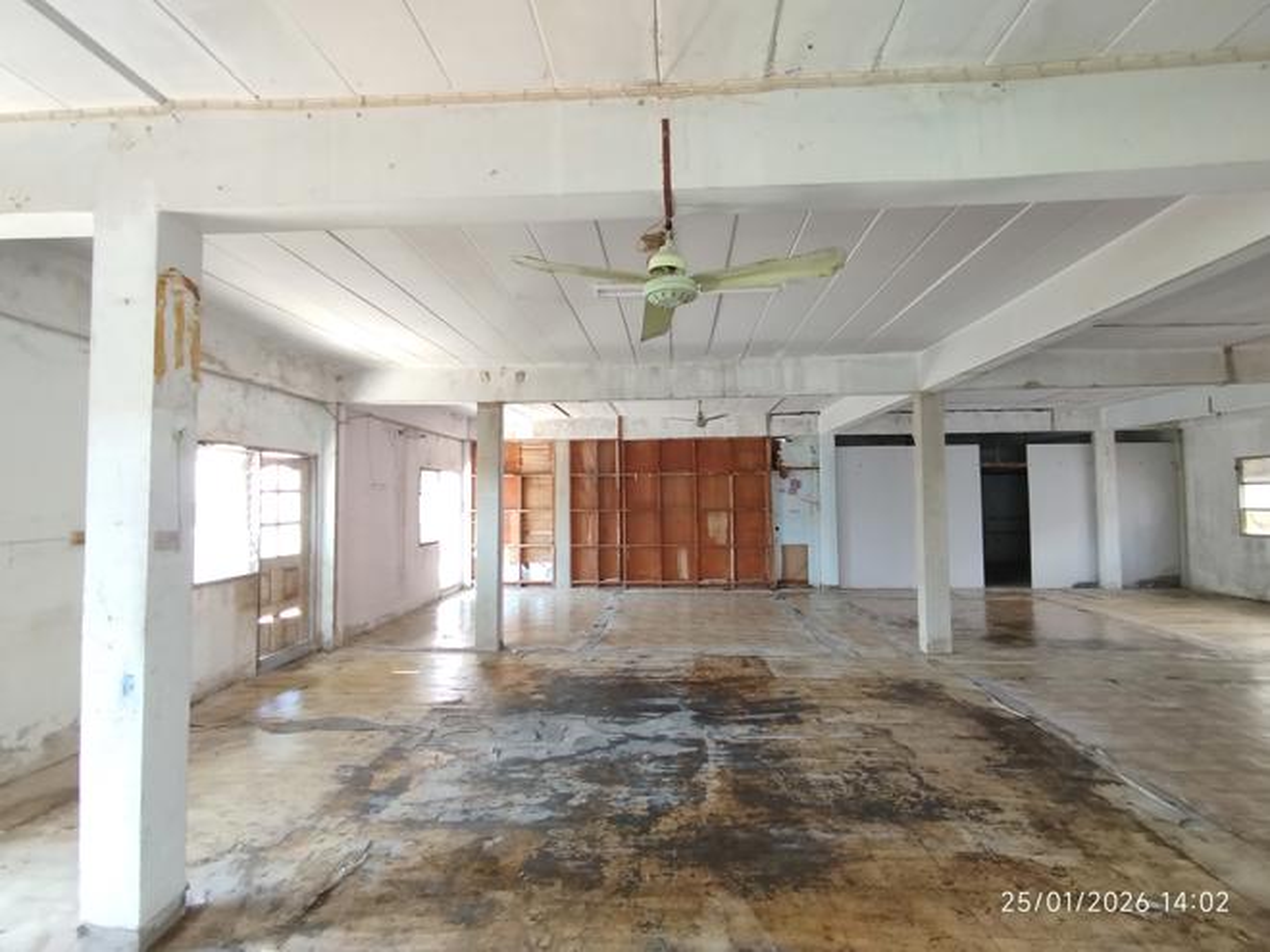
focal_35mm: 15
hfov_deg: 98.2
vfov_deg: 81.7
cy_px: 476
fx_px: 550
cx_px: 635
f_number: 2.2
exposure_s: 1/33
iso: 125
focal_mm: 1.65
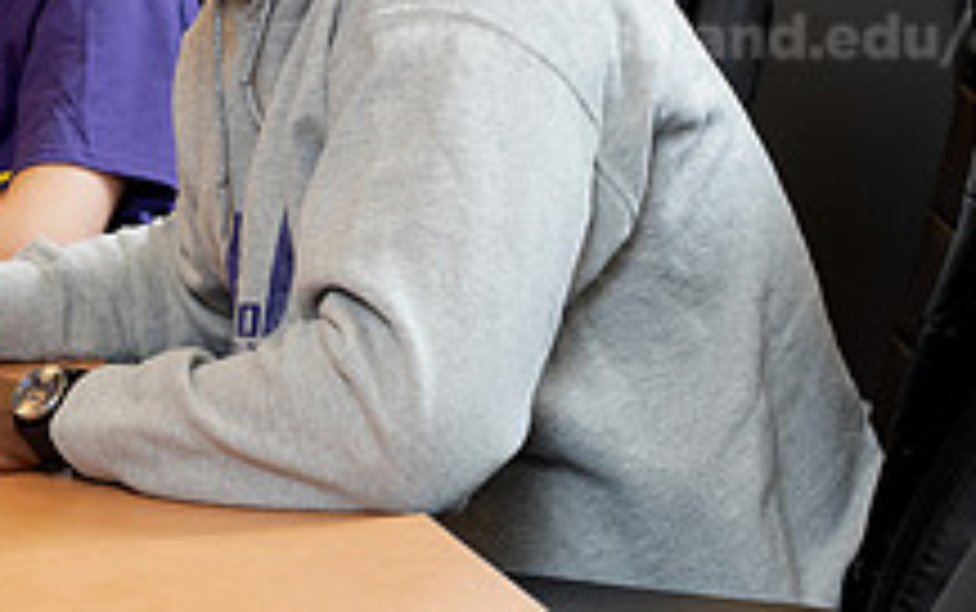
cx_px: 193
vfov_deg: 6.4
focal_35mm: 204
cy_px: 133
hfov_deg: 10.2
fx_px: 5430
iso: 2000
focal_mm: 75
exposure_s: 1/200
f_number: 7.1
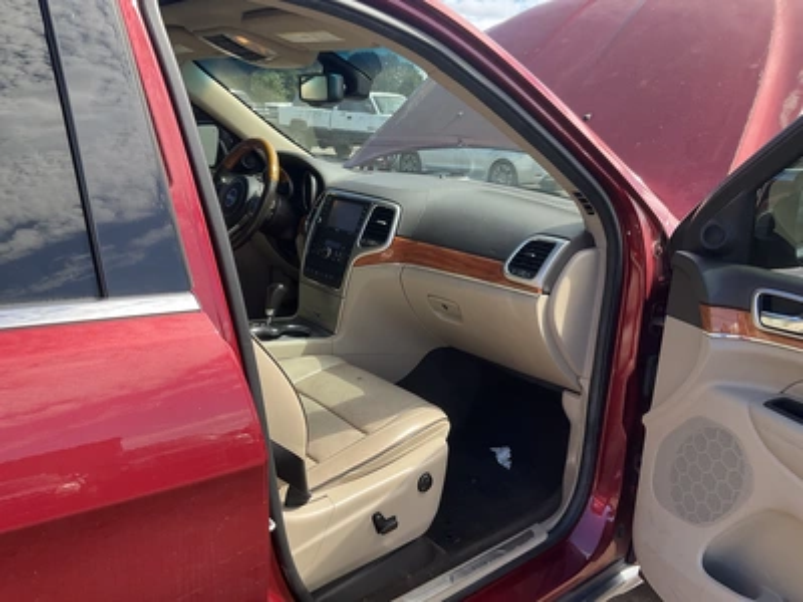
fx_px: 673
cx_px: 402
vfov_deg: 48.2
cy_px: 301
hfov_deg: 61.7
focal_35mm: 29
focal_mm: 3
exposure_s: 1/400
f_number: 1.8
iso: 25
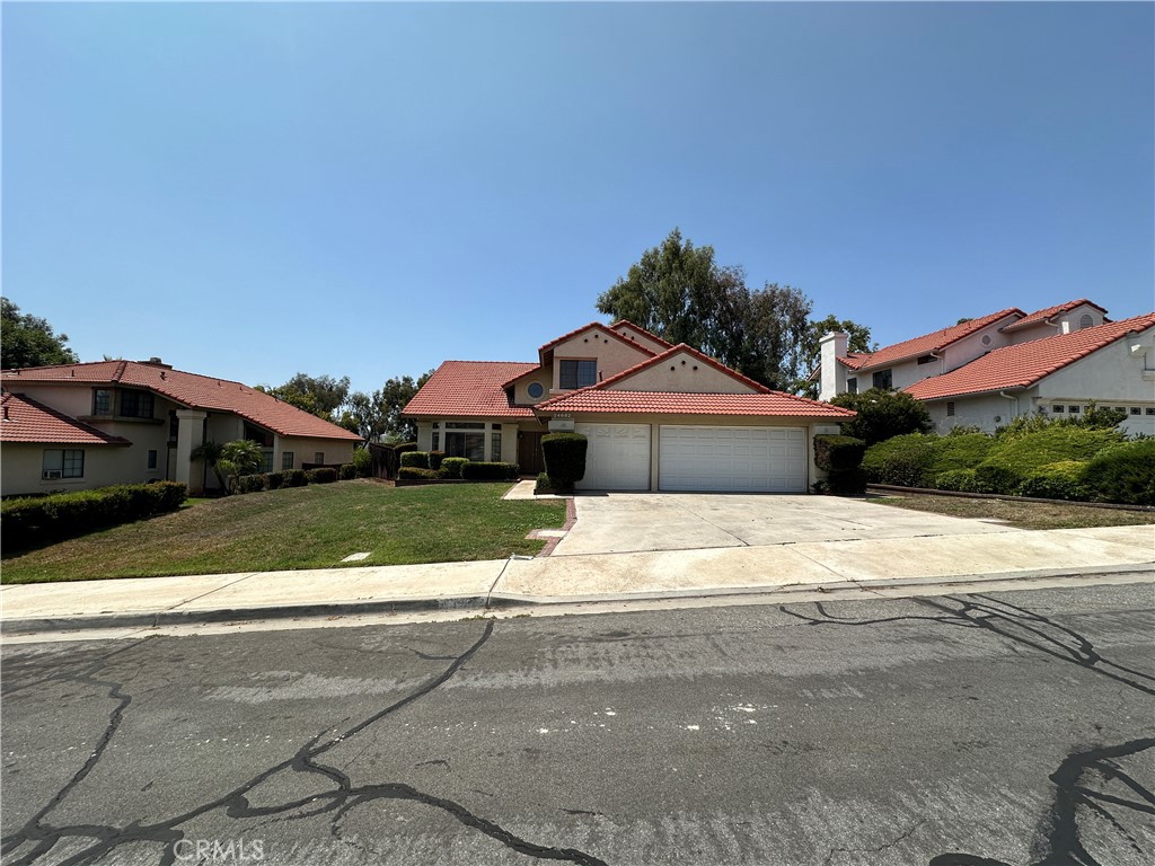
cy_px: 433
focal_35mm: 14
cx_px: 578
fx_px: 467
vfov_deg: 85.7
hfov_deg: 102.1
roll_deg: -1.4
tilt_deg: +3.4
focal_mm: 2.22
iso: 50
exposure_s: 1/3040
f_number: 2.2
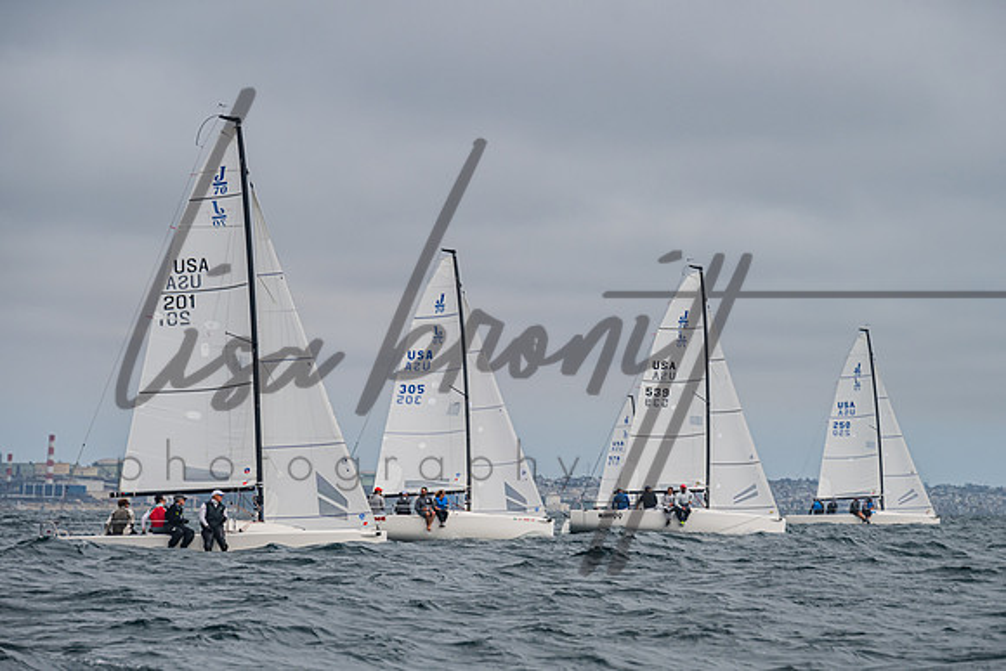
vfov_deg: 6.6
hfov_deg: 9.9
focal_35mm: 208
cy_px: 338
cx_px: 517
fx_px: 5815
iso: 160
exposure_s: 1/640
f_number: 6.3
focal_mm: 160
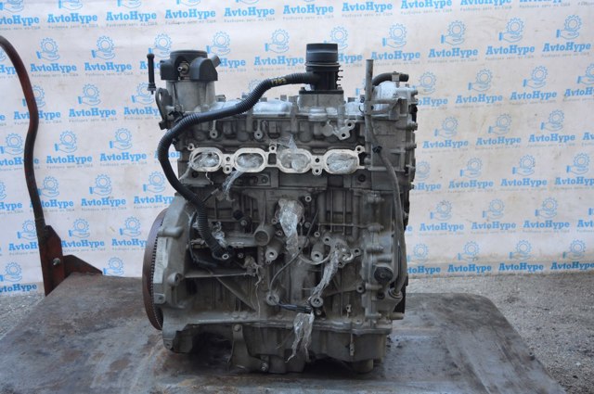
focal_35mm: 33
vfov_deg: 39.9
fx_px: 544
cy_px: 197
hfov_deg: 57.3
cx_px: 297
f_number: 5.6
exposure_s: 1/100
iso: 400
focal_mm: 22
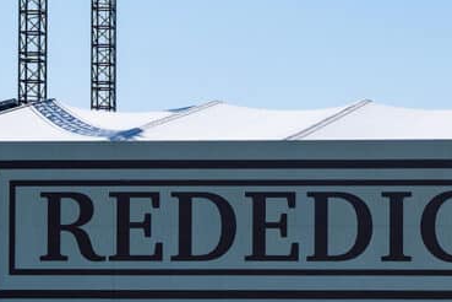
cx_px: 463
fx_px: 2021
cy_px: 15
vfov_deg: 8.5
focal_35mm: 161
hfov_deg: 12.6
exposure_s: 1/1600
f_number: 6.3
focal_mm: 58
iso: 400
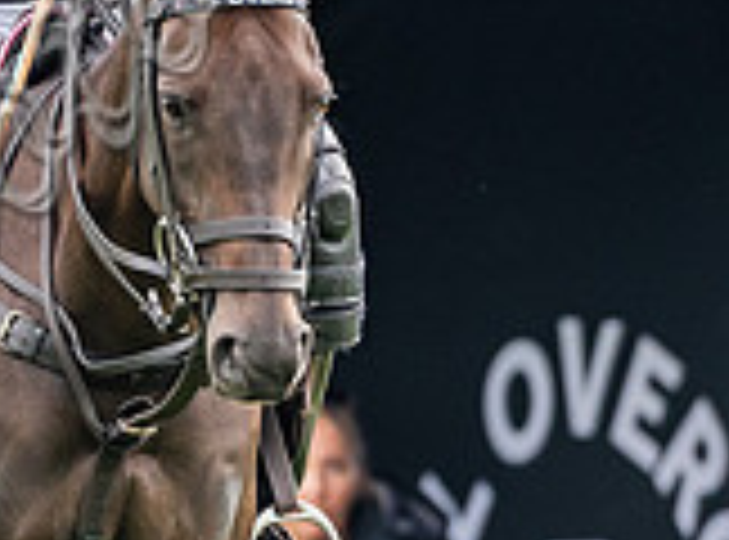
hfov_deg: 0.7
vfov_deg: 0.5
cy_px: 107
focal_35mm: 2835
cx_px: 75
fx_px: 59440
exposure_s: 1/400
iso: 400
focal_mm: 500
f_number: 4.5
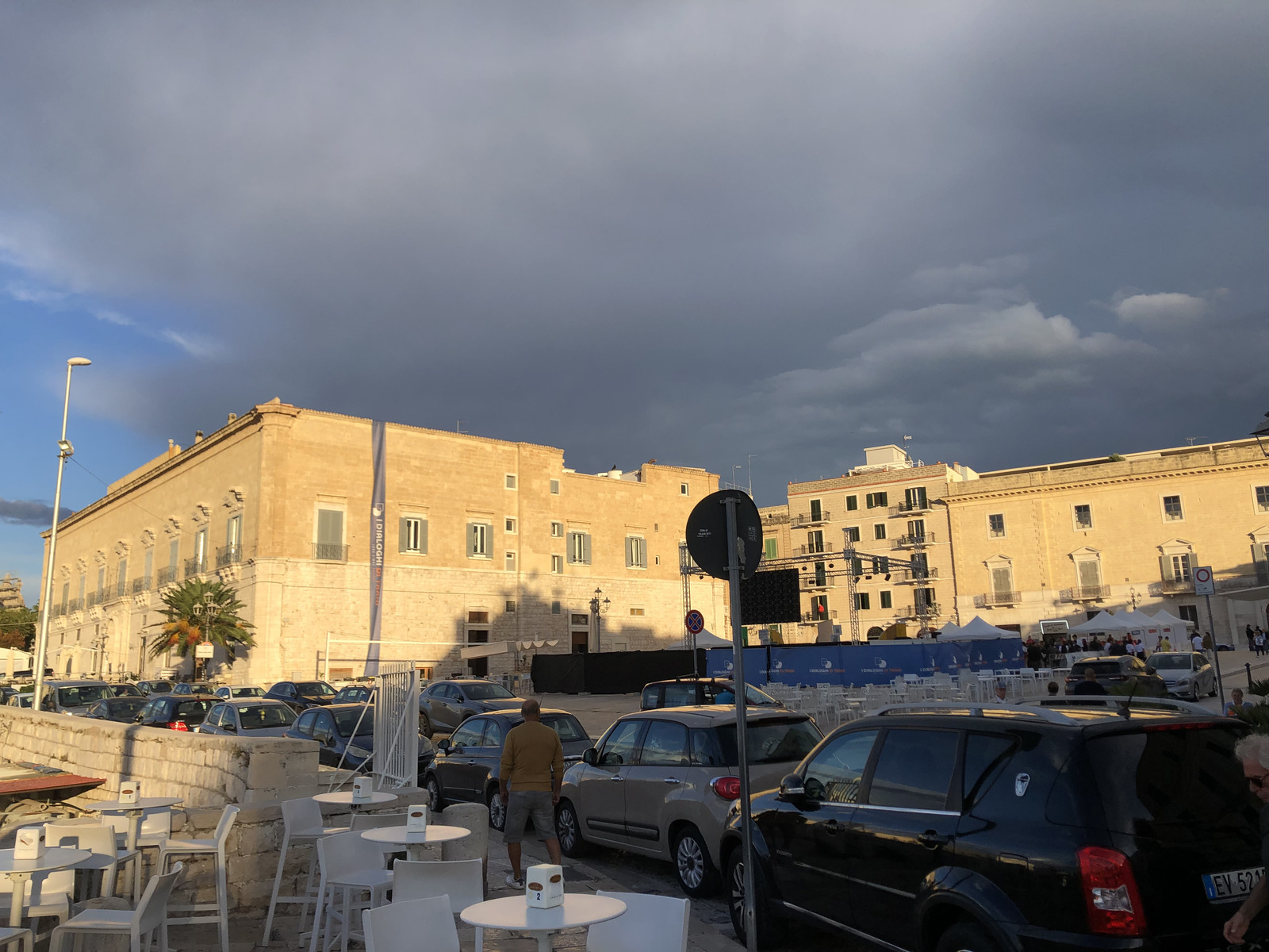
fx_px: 1026
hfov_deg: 63.4
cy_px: 476
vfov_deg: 49.7
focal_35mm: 28
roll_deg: +2.2
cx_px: 634
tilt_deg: +11.6
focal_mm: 4
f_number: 1.8
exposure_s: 1/1021
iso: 20
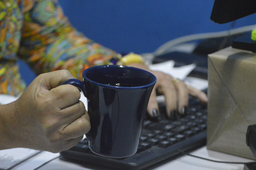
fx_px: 1194
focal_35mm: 168
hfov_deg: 12.2
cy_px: 85
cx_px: 128
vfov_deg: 8.2
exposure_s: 1/200
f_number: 4.8
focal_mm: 112
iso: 6400
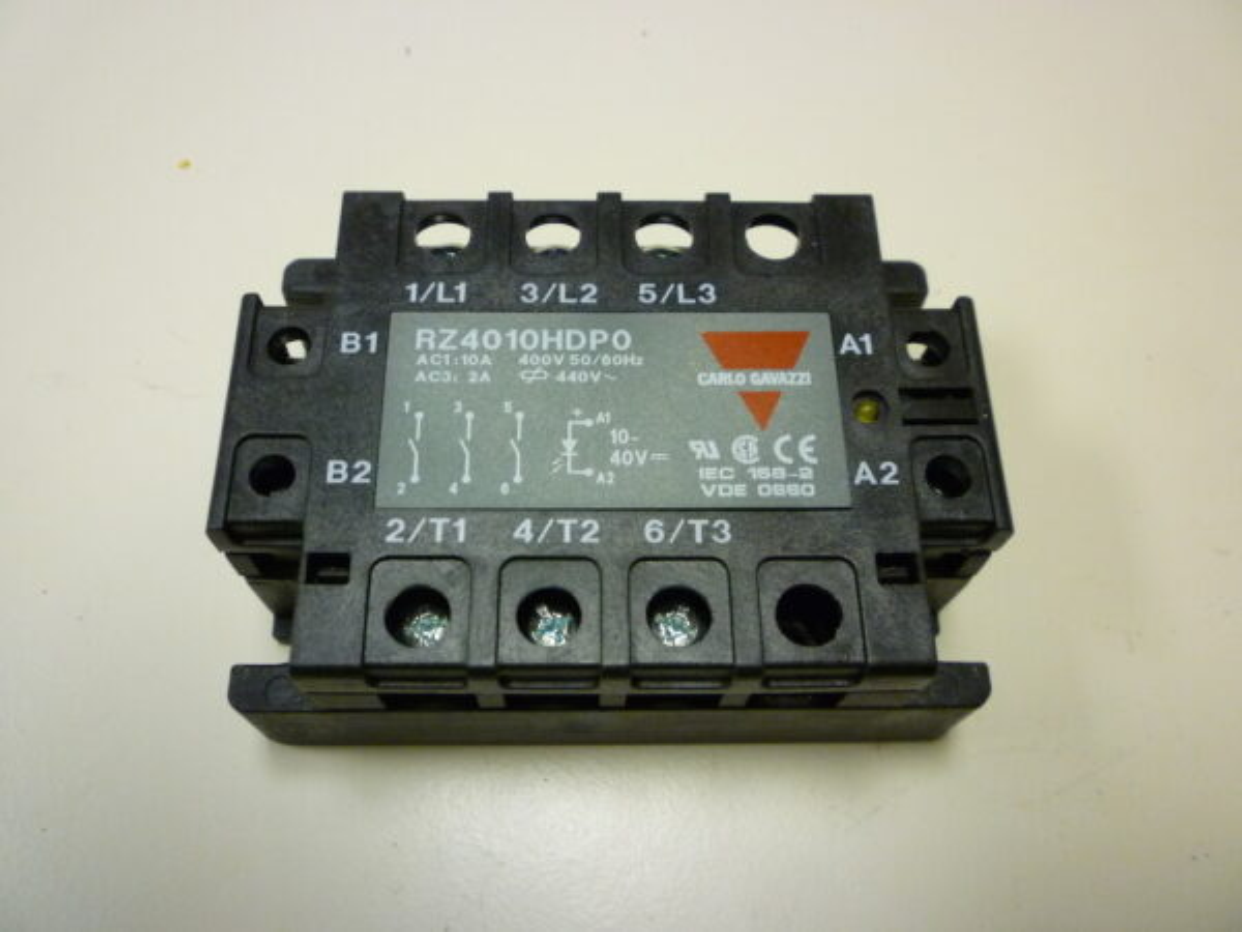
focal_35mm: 29
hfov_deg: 61.7
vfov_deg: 48.2
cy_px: 466
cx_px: 621
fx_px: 1041
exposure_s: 1/25
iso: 400
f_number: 3.3
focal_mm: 5.2
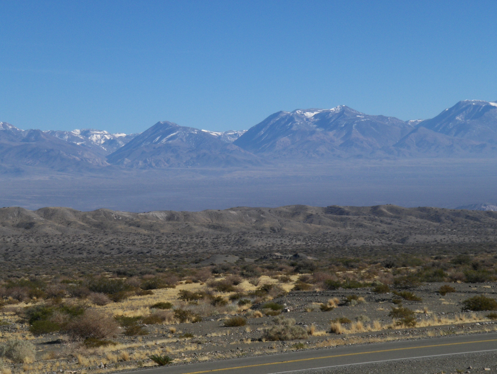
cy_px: 187
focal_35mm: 122
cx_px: 248
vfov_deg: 12.2
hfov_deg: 16.1
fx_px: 1754
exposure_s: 1/193
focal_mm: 19.6
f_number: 9.19
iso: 100
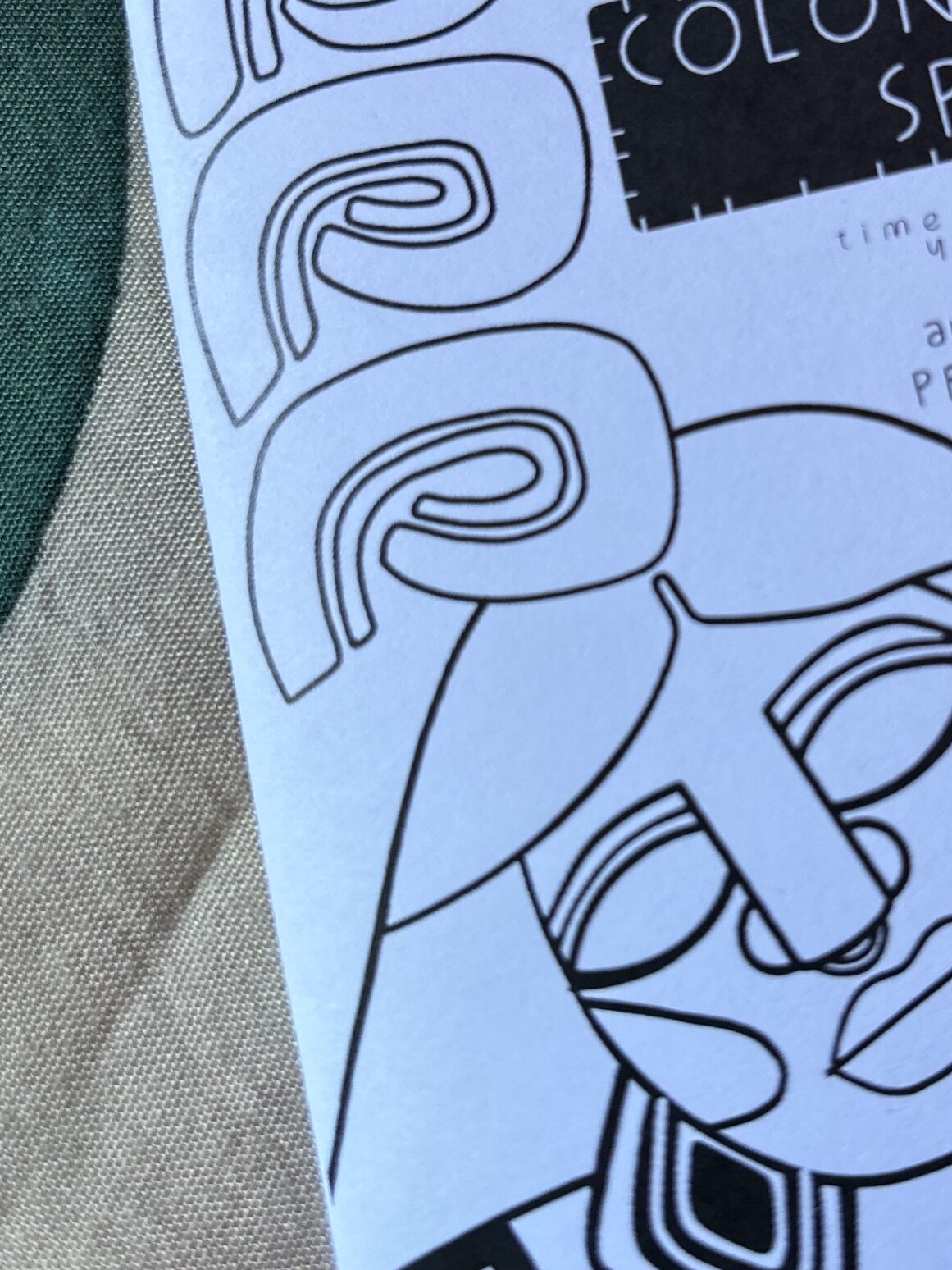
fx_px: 1577
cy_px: 488
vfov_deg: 43.6
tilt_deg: -73.9
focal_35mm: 43
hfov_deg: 32.9
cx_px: 728
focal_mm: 5.96
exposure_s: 1/61
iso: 125
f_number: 1.6
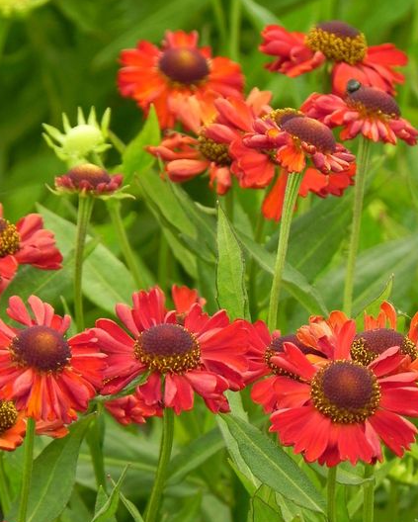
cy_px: 328
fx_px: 6644
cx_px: 170
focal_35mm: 430
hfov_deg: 3.6
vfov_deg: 4.5
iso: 160
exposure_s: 1/200
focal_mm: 51.8
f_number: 5
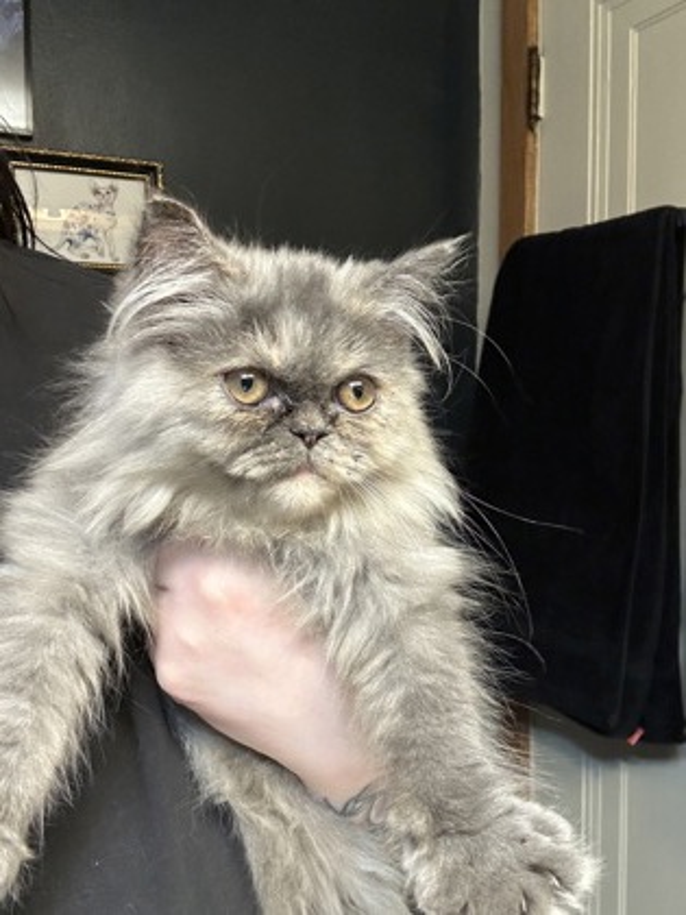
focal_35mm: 30
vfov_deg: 60.0
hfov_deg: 46.8
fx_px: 793
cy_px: 458
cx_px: 343
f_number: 1.9
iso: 200
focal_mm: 2.69
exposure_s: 1/40
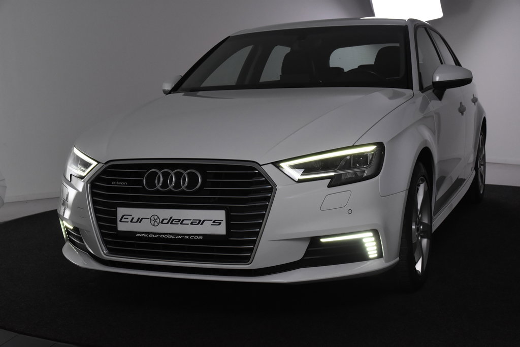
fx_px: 737
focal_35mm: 51
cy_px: 174
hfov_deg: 38.9
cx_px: 260
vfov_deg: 26.5
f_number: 7.1
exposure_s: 1/200
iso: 1600
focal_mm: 34
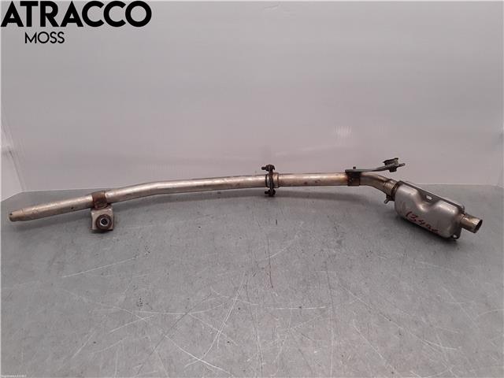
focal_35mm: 28
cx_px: 252
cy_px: 189
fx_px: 408
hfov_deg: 63.4
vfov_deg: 49.7
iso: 50
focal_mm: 2.91
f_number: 1.9
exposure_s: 1/100
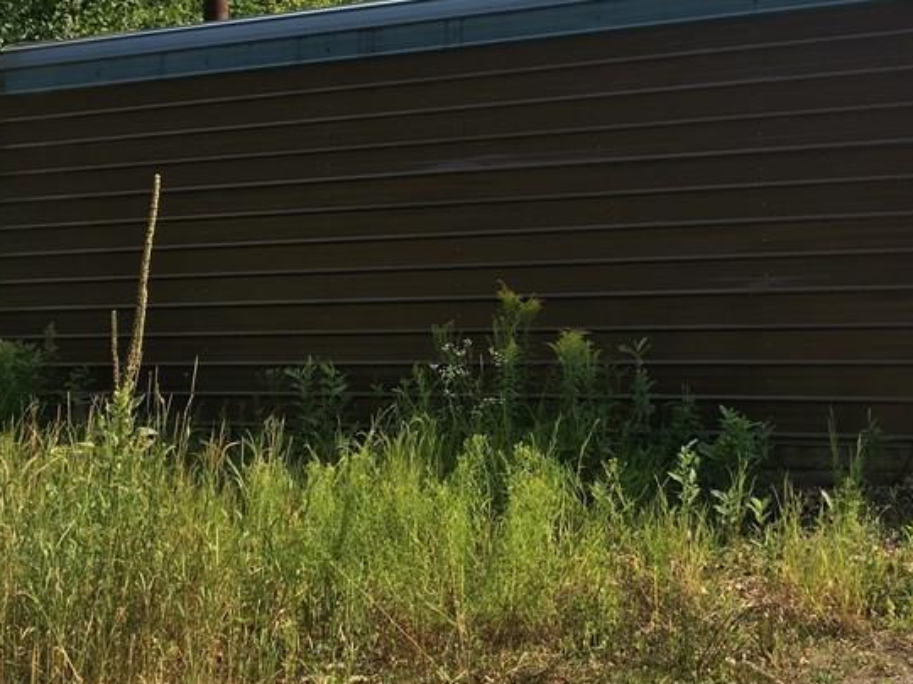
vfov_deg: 26.1
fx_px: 1451
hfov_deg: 34.7
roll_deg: +1.5
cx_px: 573
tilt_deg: +5.7
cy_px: 135
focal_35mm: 55
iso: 25
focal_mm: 4.15
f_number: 2.2
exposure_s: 1/1326
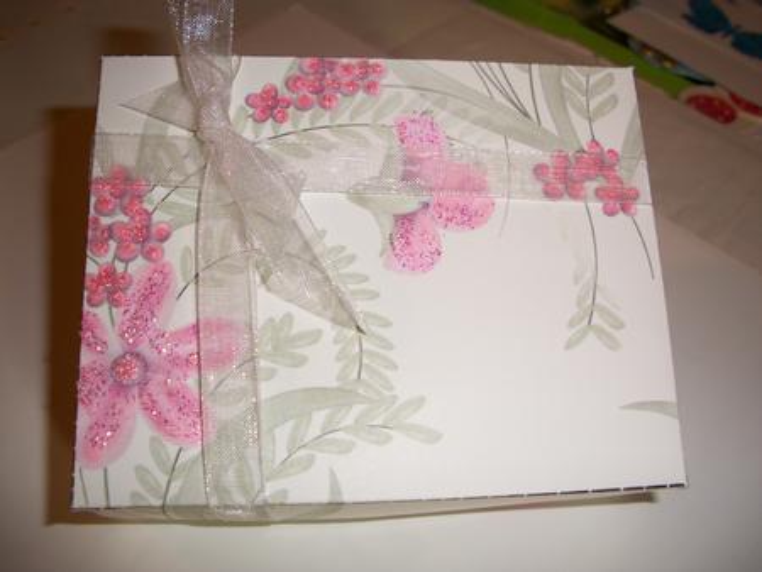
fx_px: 771
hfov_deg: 52.6
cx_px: 381
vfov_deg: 40.7
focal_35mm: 35
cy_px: 286
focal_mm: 6.3
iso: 80
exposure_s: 1/60
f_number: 3.1
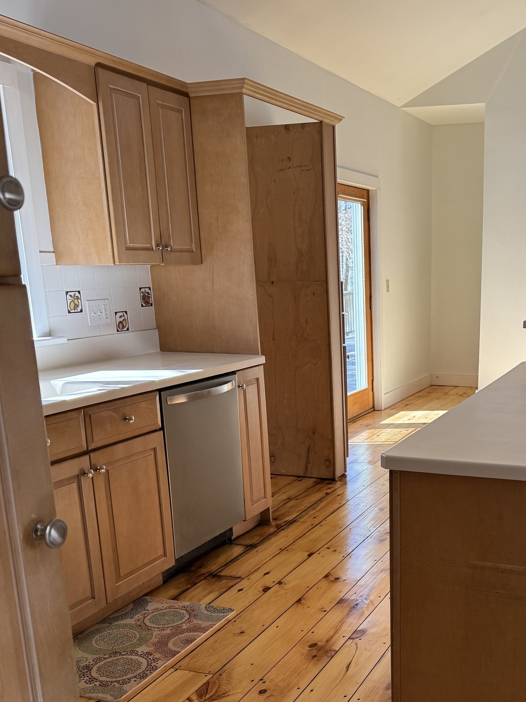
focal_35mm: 39
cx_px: 388
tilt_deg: -15.5
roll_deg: +1.2
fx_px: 790
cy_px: 497
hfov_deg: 36.1
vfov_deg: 46.7
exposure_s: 1/138
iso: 50
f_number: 1.78
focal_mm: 6.76
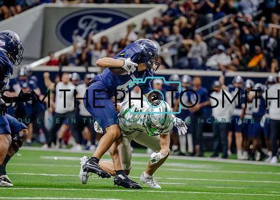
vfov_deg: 4.4
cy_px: 105
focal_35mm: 324
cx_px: 135
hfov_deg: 6.2
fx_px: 2577
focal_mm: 200
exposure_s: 1/1250
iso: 3200
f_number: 2.8
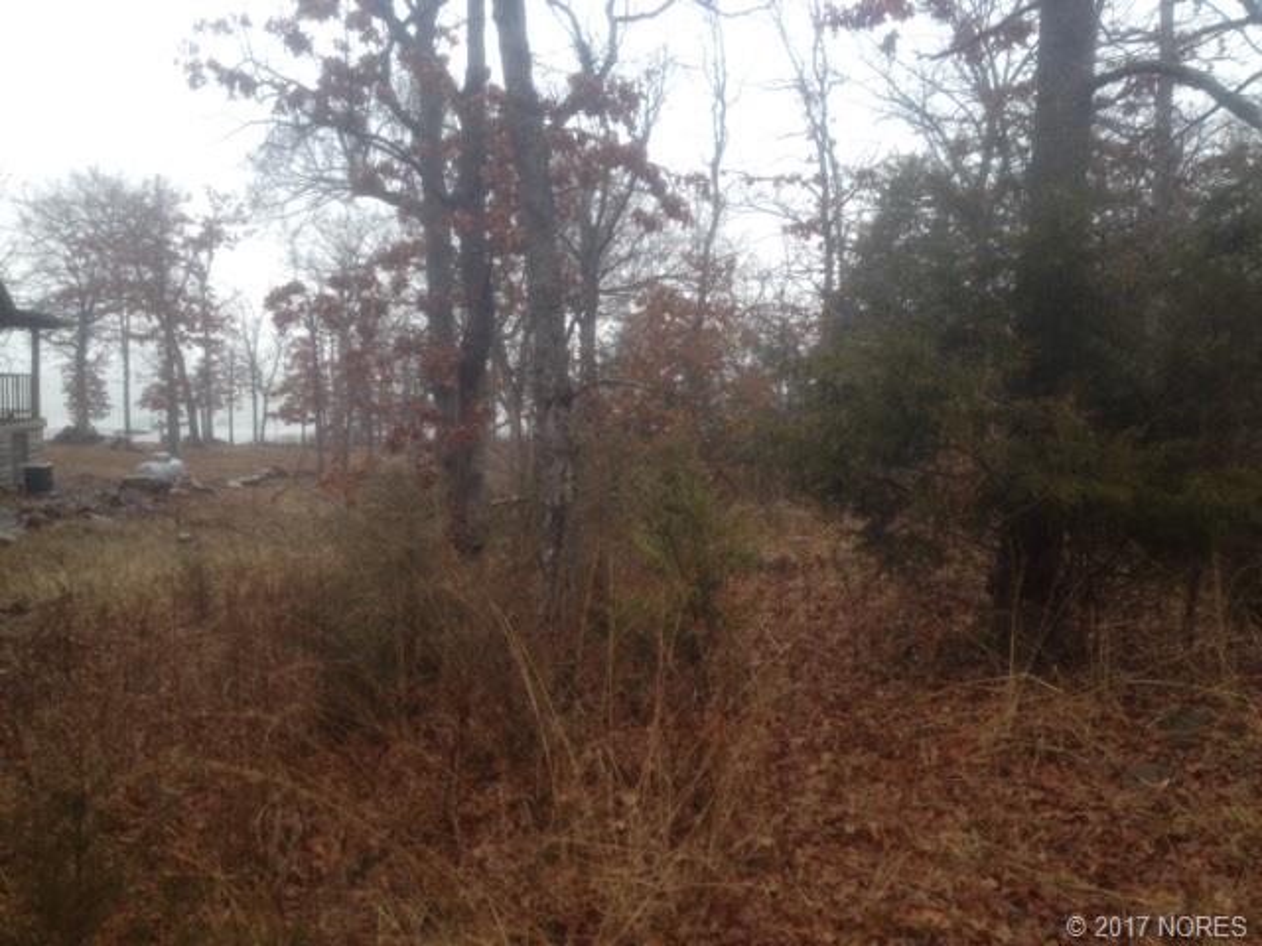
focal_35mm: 35
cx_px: 631
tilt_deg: -9.2
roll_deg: -1.6
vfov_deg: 40.7
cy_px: 473
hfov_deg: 52.6
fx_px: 1276
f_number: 2.4
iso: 50
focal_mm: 4.28
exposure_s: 1/40
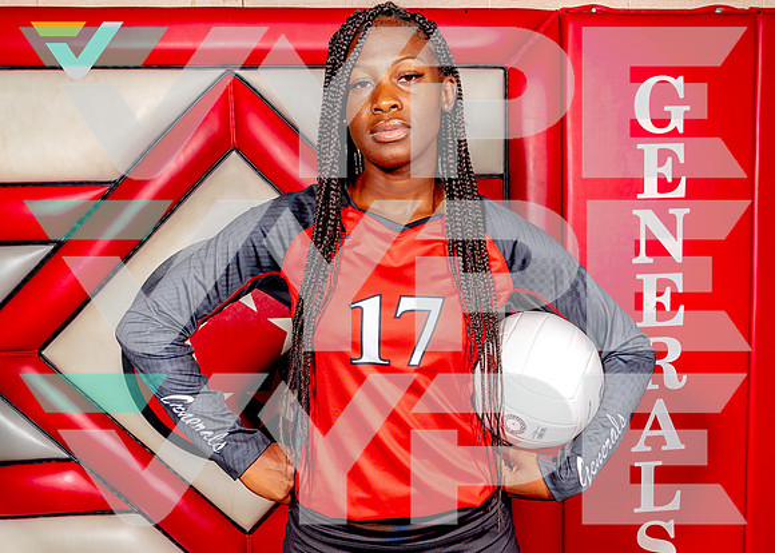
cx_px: 381
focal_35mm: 35
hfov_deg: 53.8
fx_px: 764
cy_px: 292
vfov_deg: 39.8
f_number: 8
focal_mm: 29
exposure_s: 1/125
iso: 100
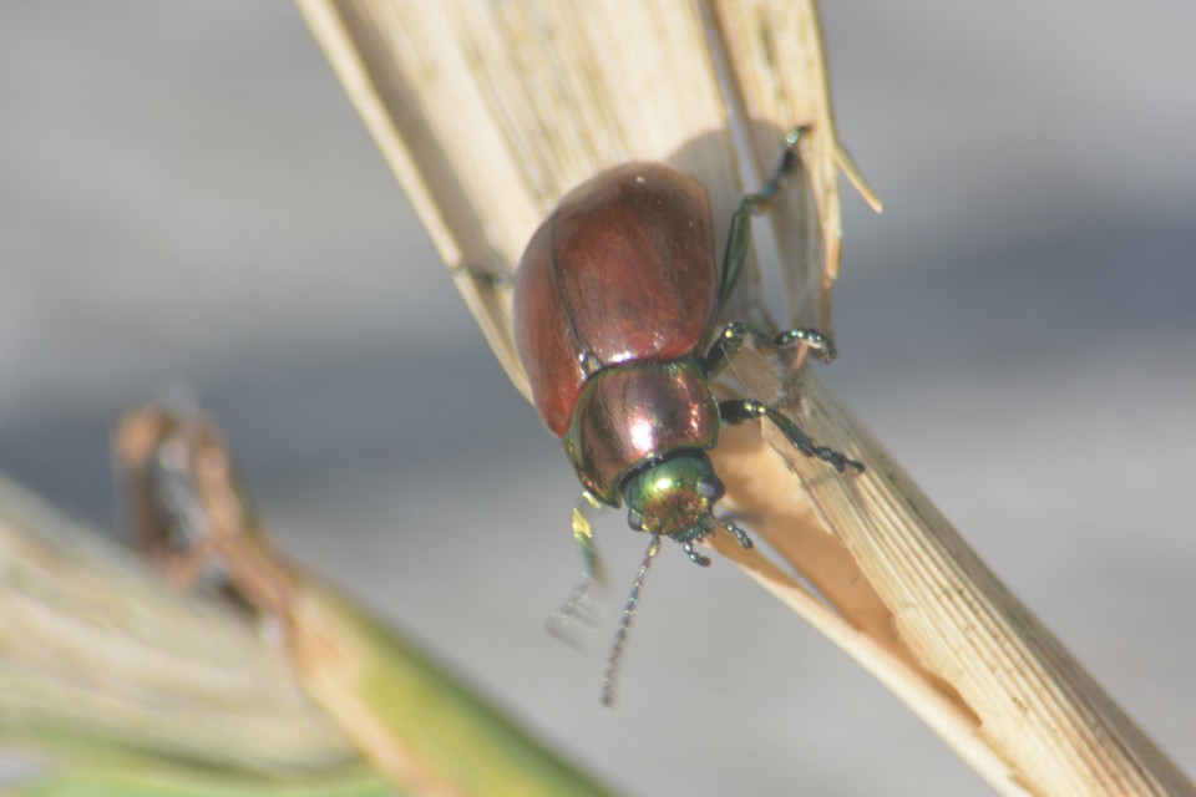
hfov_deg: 4.6
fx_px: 14949
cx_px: 598
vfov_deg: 3.1
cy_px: 398
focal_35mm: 450
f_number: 8
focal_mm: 300
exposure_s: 1/125
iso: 180
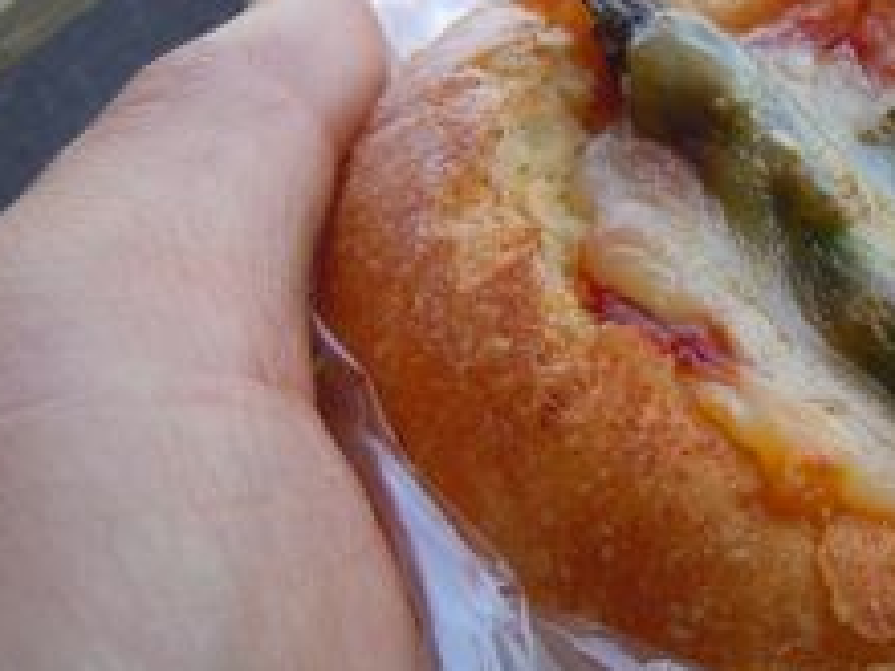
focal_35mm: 60
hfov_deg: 31.0
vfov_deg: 24.4
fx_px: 1551
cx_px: 769
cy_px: 350
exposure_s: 1/125
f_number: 4
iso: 100
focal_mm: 5.9
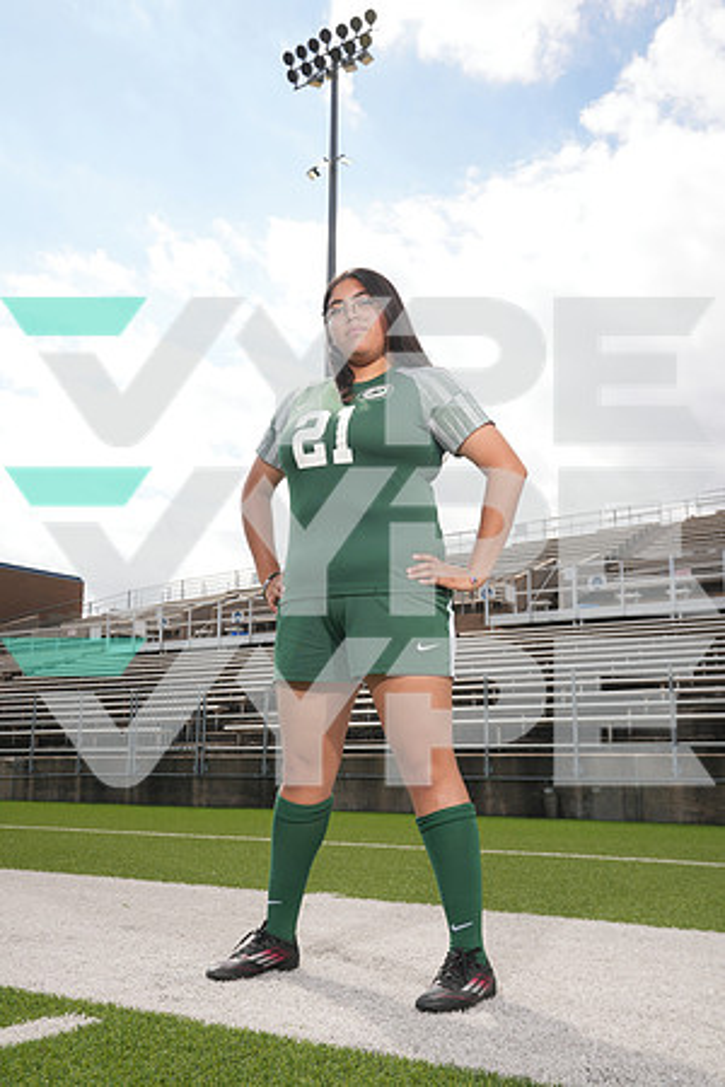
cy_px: 544
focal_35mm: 35
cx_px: 362
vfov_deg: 54.4
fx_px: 1057
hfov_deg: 37.9
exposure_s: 1/200
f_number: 9
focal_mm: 35
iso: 125
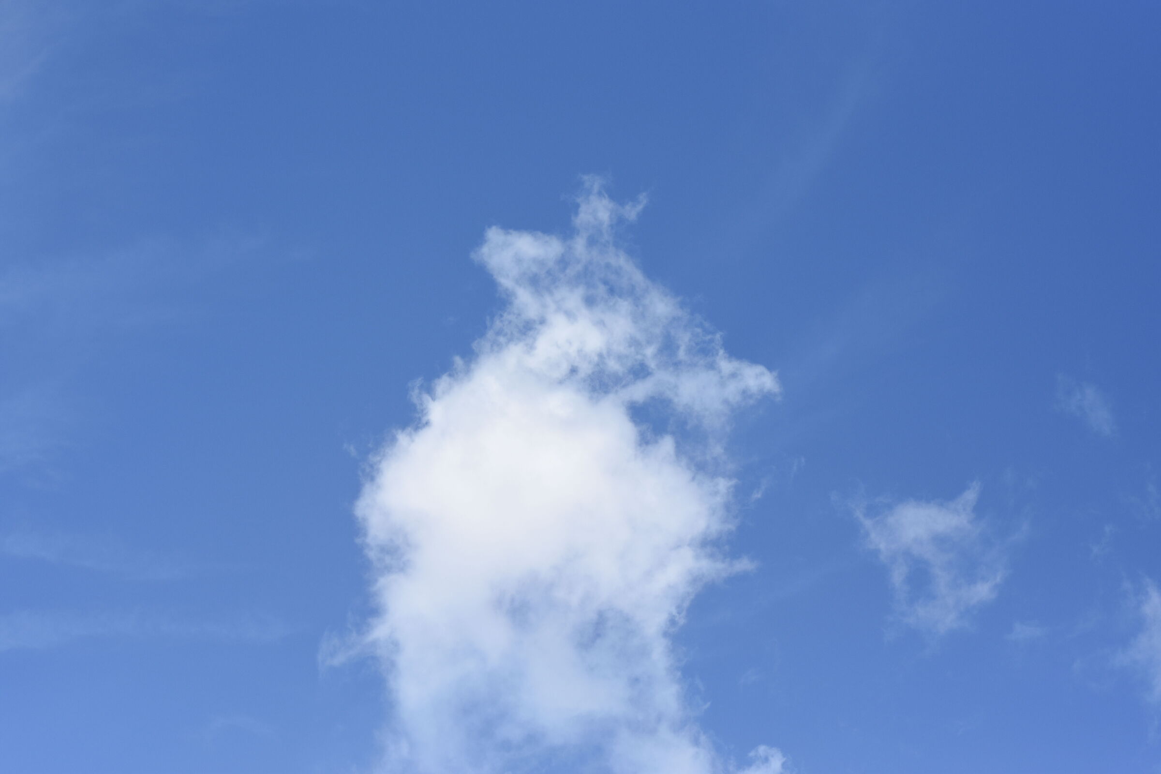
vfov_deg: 10.8
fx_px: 4112
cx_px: 580
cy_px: 387
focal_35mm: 128
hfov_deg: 16.1
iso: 250
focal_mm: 85
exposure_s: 1/8000
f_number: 2.8
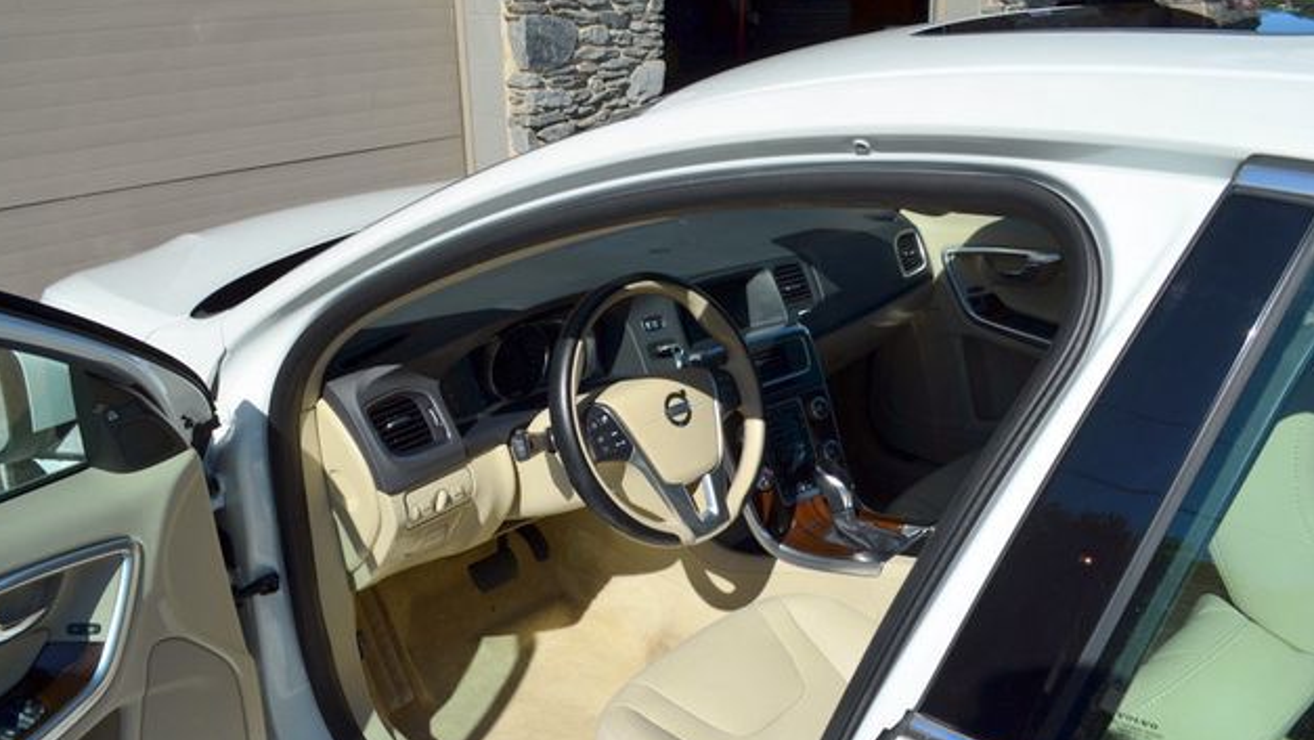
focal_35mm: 32
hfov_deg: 61.0
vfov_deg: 36.6
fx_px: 1115
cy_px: 436
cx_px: 645
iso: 100
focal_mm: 20
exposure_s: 1/320
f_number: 9
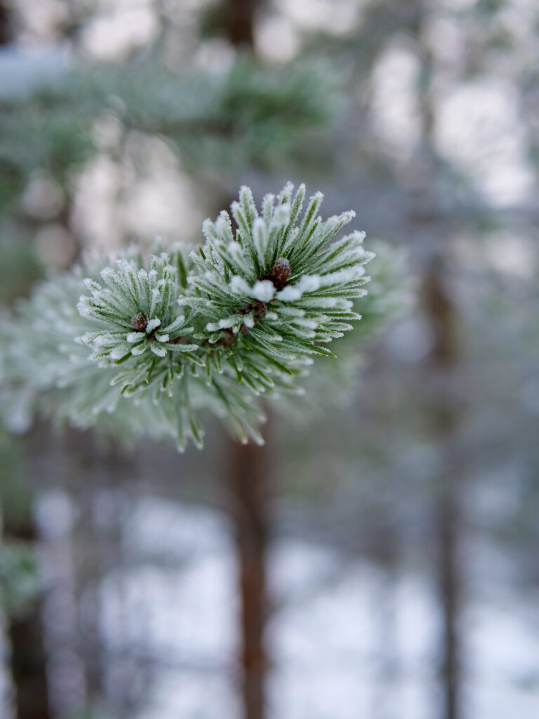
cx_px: 270
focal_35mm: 50
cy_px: 360
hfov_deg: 29.1
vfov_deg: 38.2
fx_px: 1038
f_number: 2.8
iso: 200
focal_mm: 25
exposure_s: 1/320
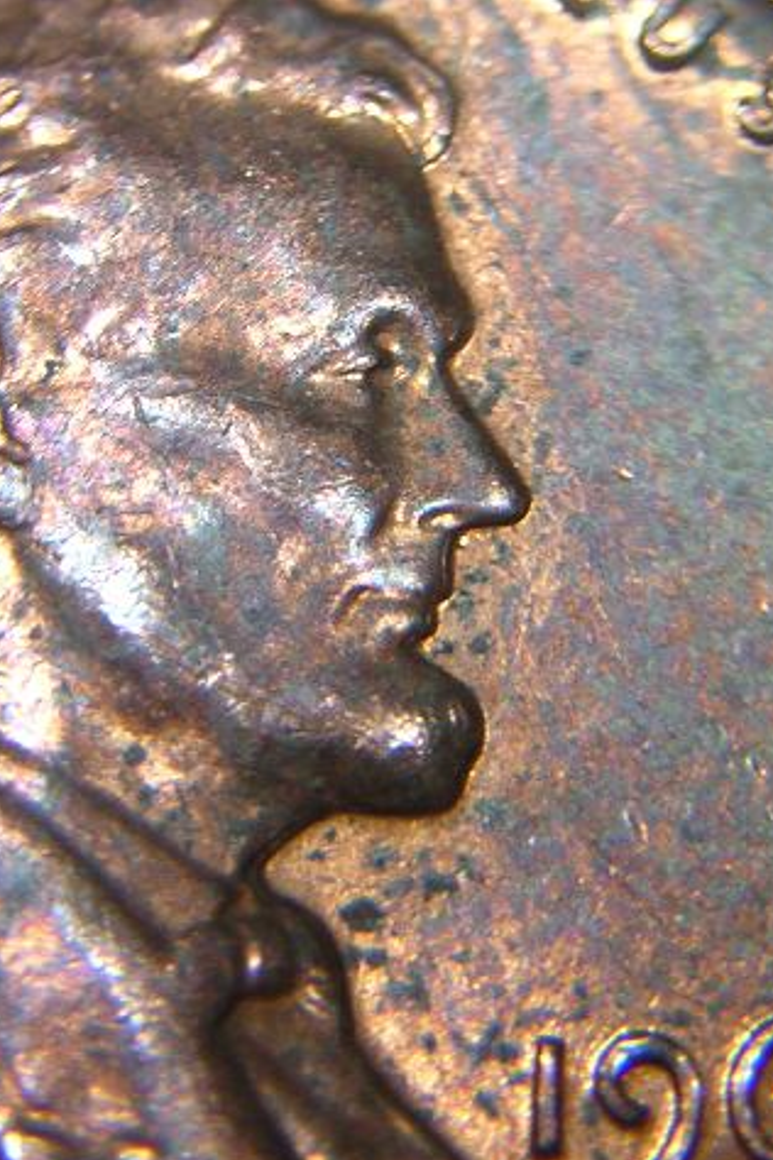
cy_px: 585
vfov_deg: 19.6
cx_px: 453
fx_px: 3349
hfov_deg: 13.2
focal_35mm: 104
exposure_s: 1/12.8
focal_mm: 9.6
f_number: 3.8
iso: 100
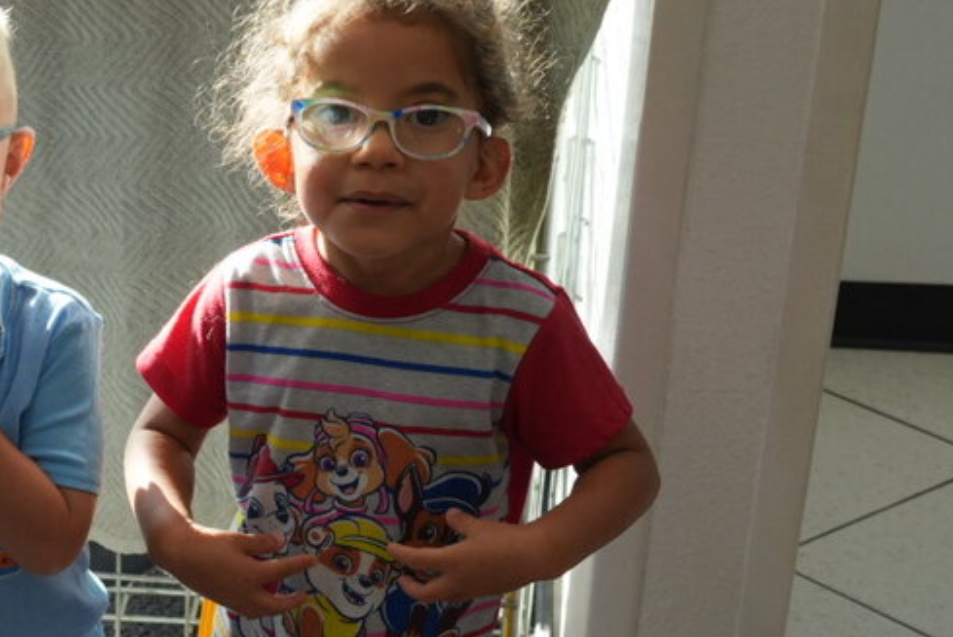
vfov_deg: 14.9
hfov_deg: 21.7
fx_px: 2412
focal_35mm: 91
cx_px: 58
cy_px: 540
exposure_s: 1/250
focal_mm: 29
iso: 500
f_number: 5.6
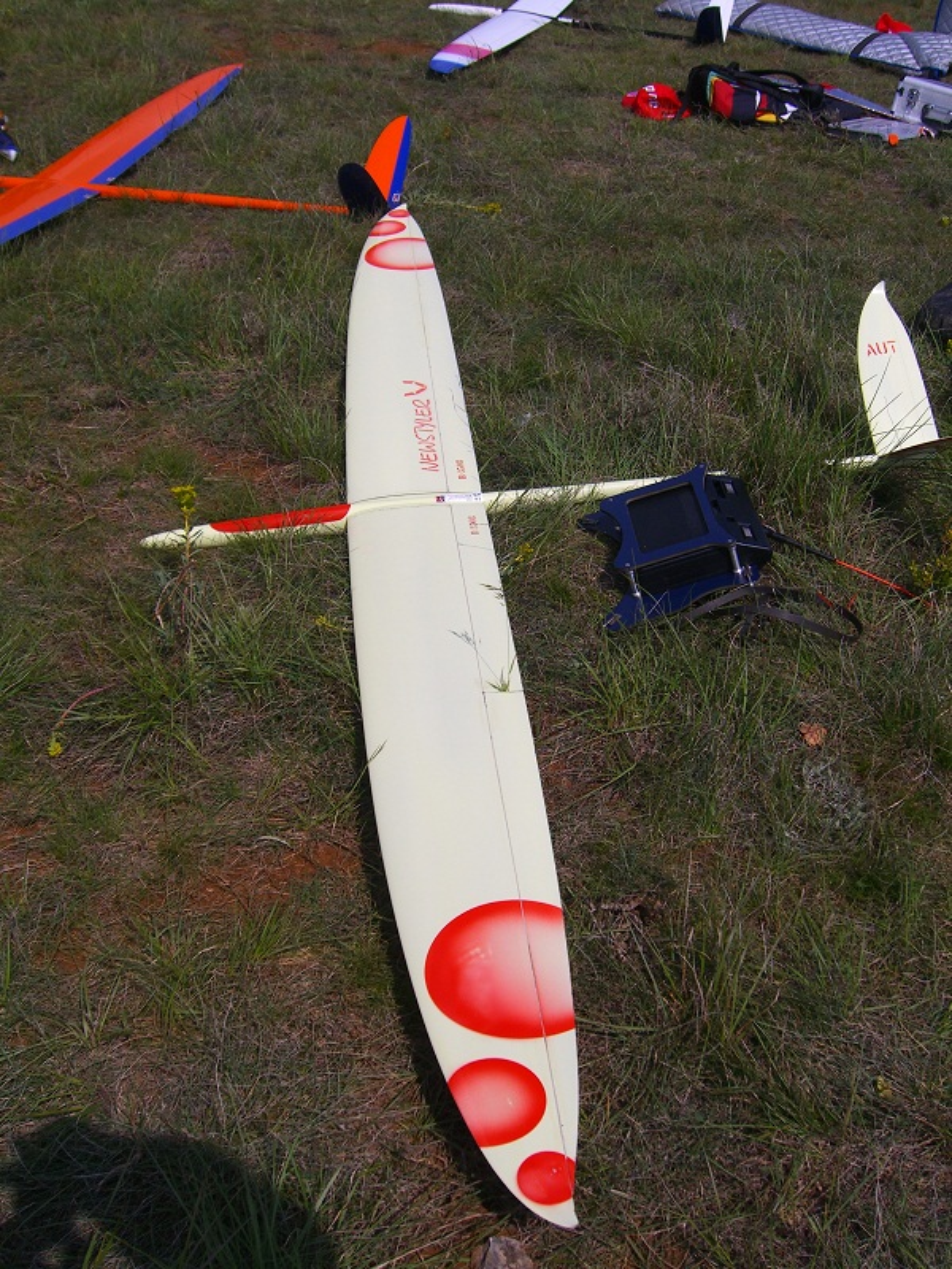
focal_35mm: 38
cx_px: 476
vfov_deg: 49.0
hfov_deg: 37.7
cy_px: 634
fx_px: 1393
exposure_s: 1/400
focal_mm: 7.9
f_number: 8
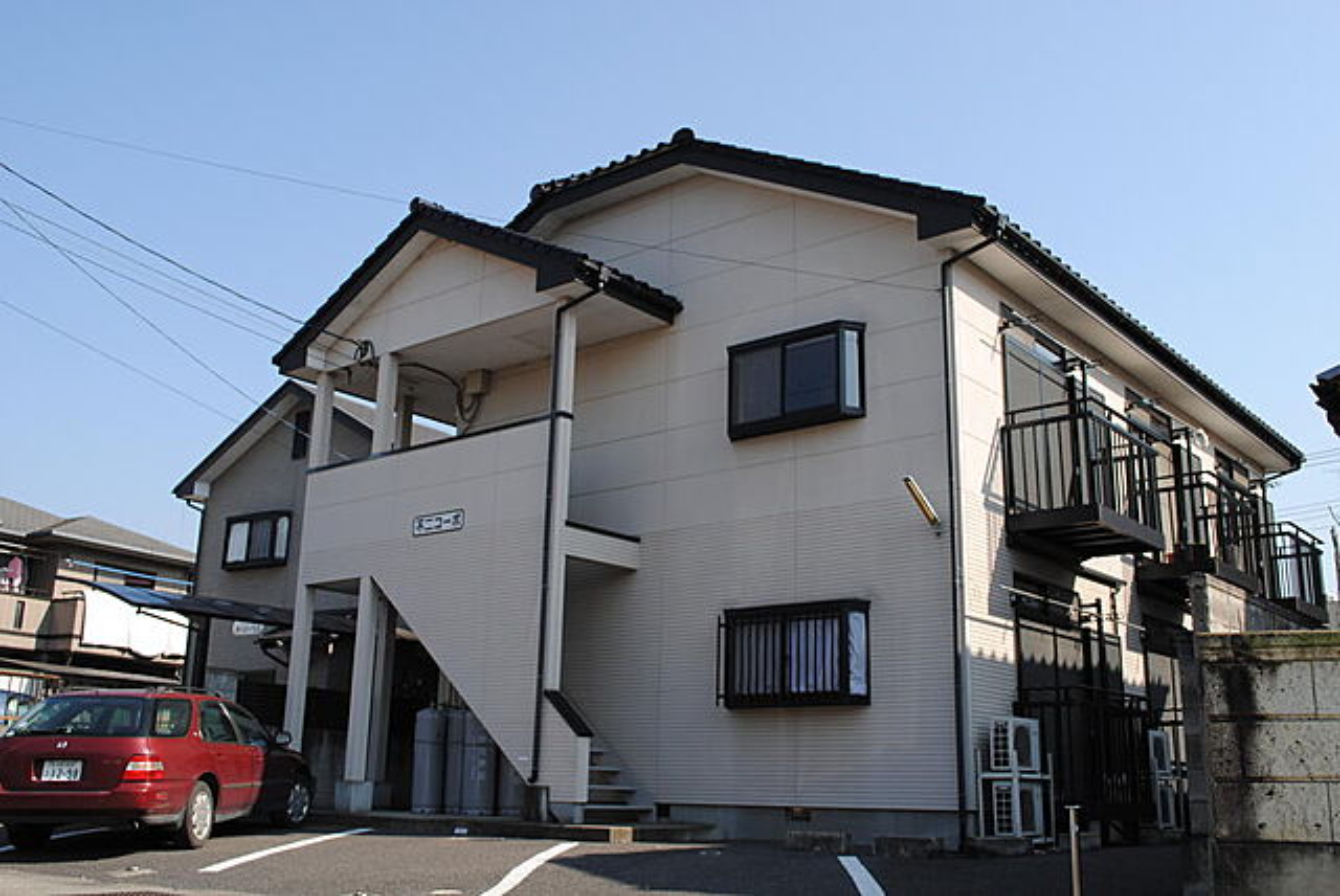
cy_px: 448
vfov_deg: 40.0
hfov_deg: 57.2
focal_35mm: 33
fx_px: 1229
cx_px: 670
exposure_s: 1/200
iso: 100
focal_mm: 22
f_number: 7.1
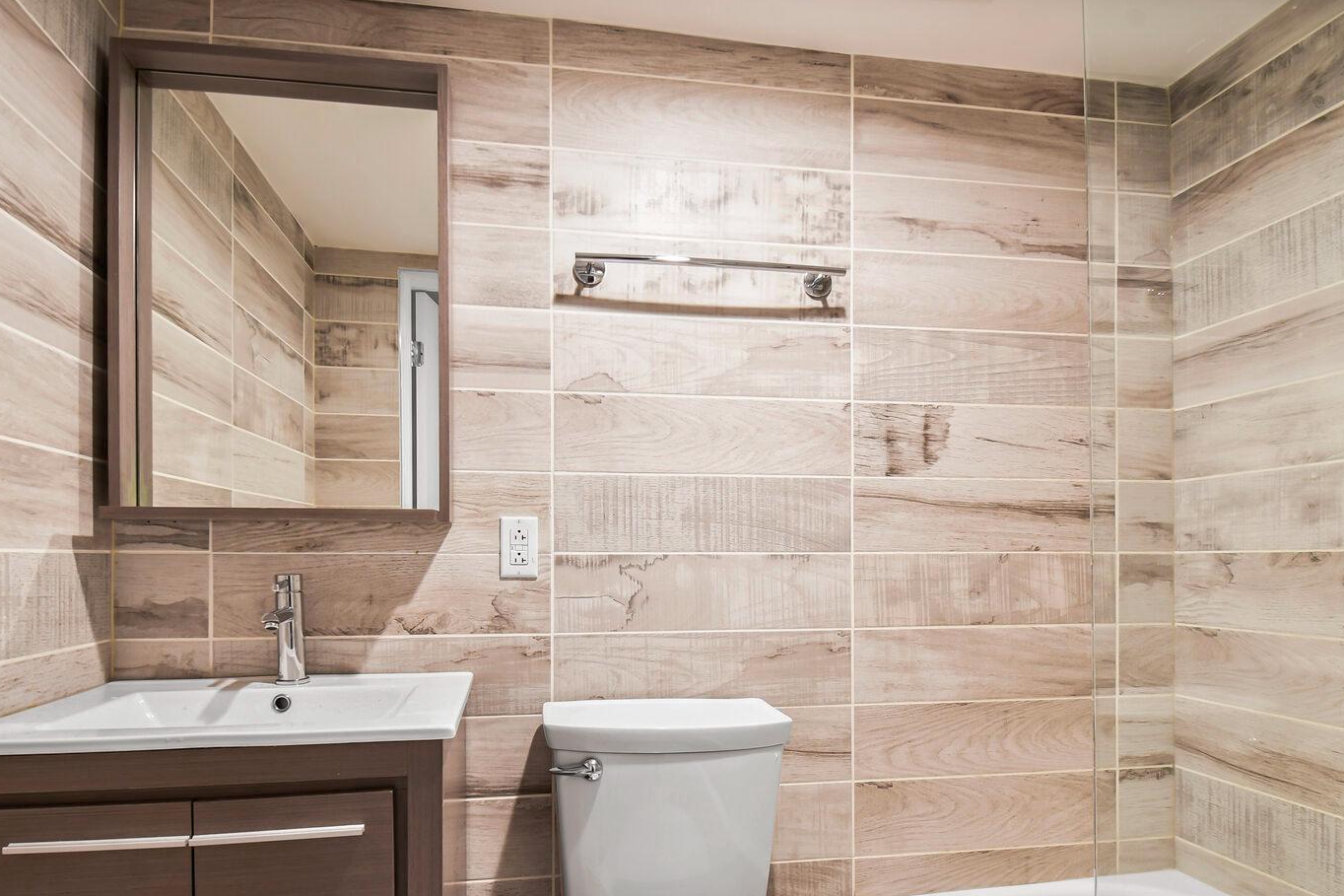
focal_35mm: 19
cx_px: 639
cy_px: 566
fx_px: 709
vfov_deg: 63.5
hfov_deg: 86.9
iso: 200
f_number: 11
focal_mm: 10
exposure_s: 2.5
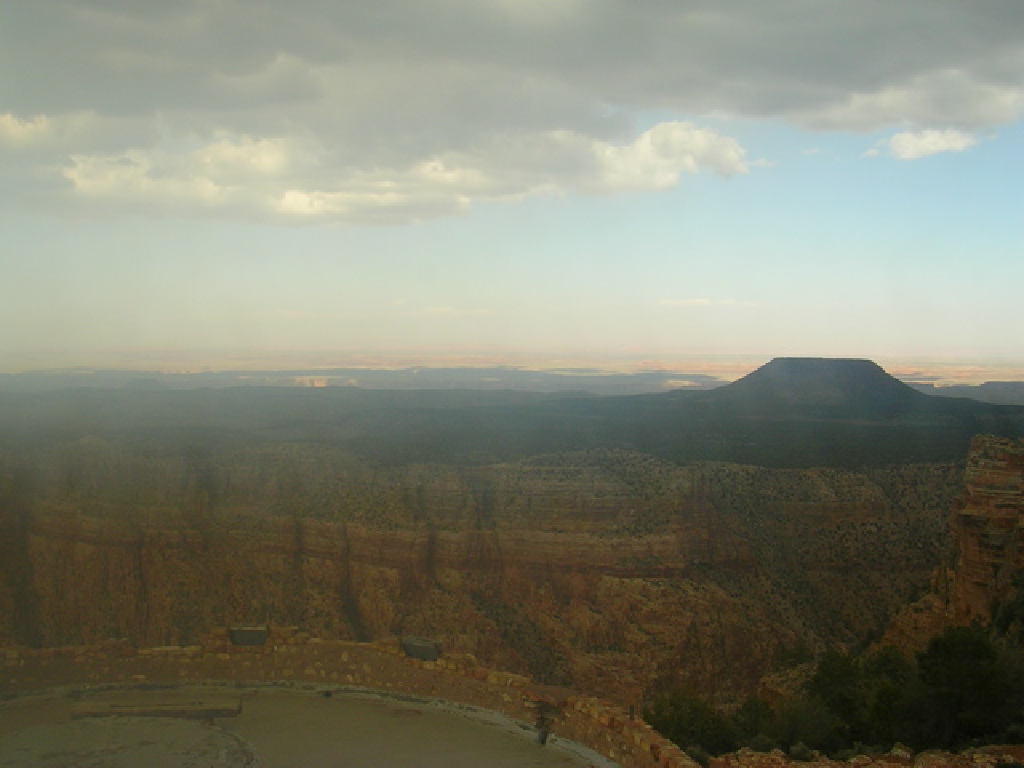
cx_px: 512
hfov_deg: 49.0
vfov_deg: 37.7
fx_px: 1124
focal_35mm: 38
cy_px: 384
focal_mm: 5.8
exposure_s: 1/168
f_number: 5.6
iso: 50
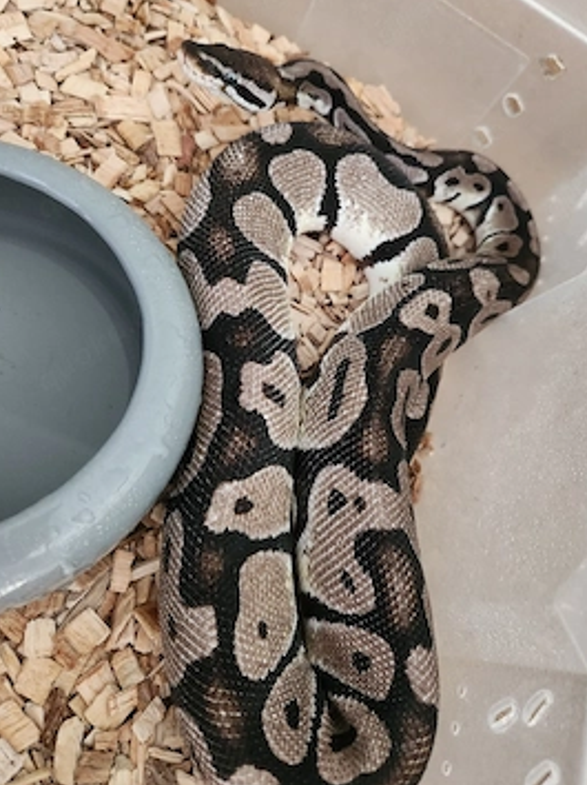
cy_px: 366
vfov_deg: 67.3
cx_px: 319
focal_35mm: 26
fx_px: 589
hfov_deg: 52.9
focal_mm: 5.4
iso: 640
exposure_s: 1/33.4
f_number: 1.8
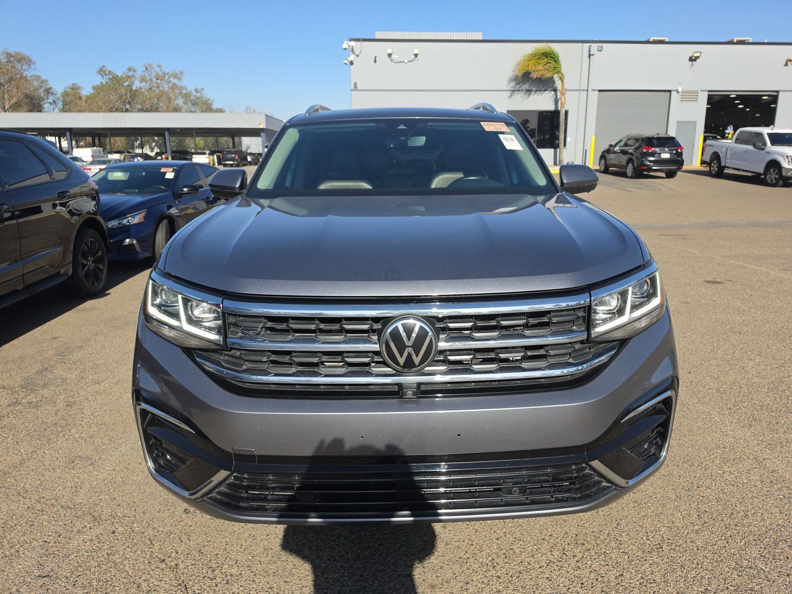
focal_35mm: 23
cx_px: 396
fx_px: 526
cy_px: 297
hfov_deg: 73.9
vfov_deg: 58.9
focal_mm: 6.5
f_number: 1.4
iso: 64
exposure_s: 1/4765
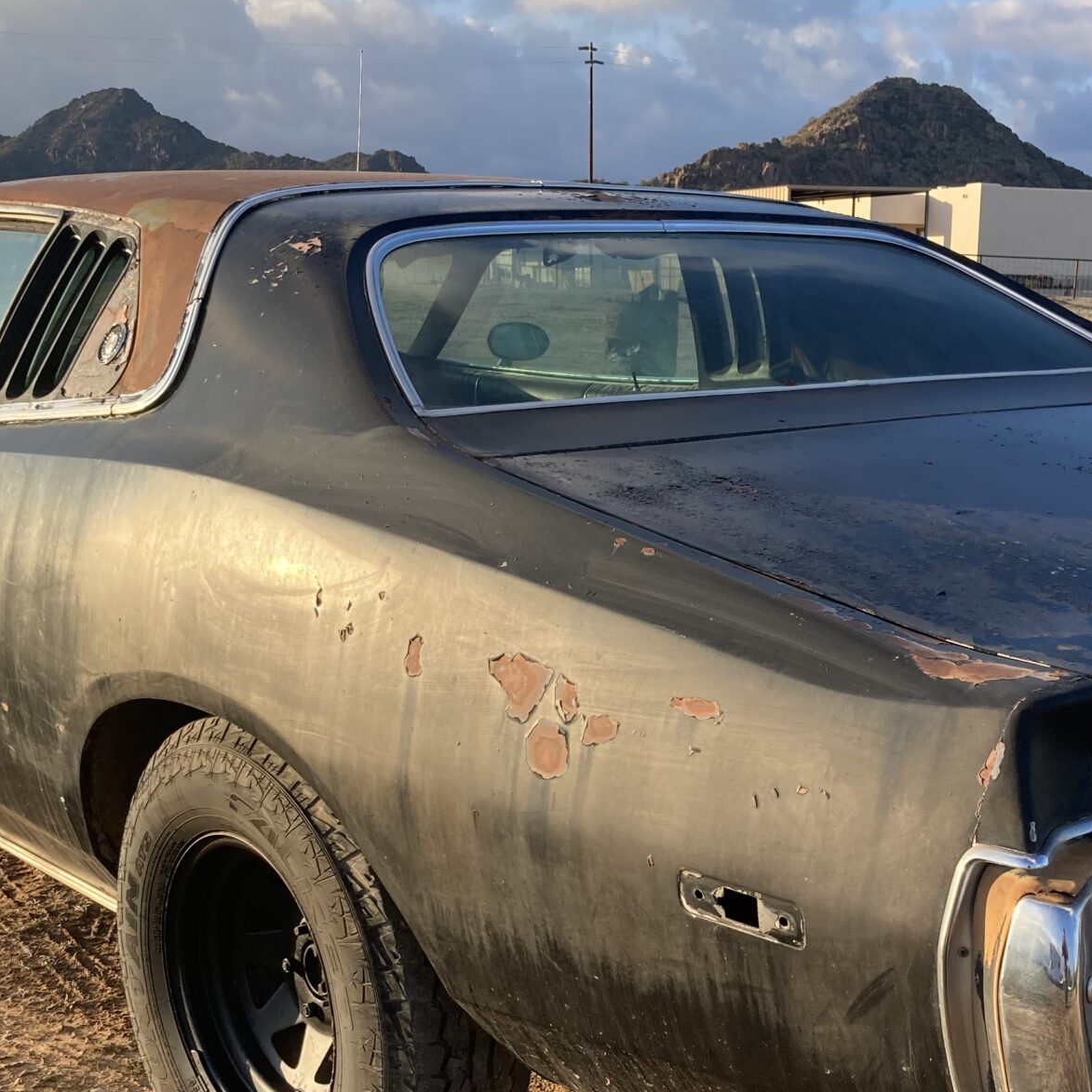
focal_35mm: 54
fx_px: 1927
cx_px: 640
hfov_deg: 31.6
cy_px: 645
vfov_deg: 31.6
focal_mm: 3.99
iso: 20
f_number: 1.8
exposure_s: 1/796
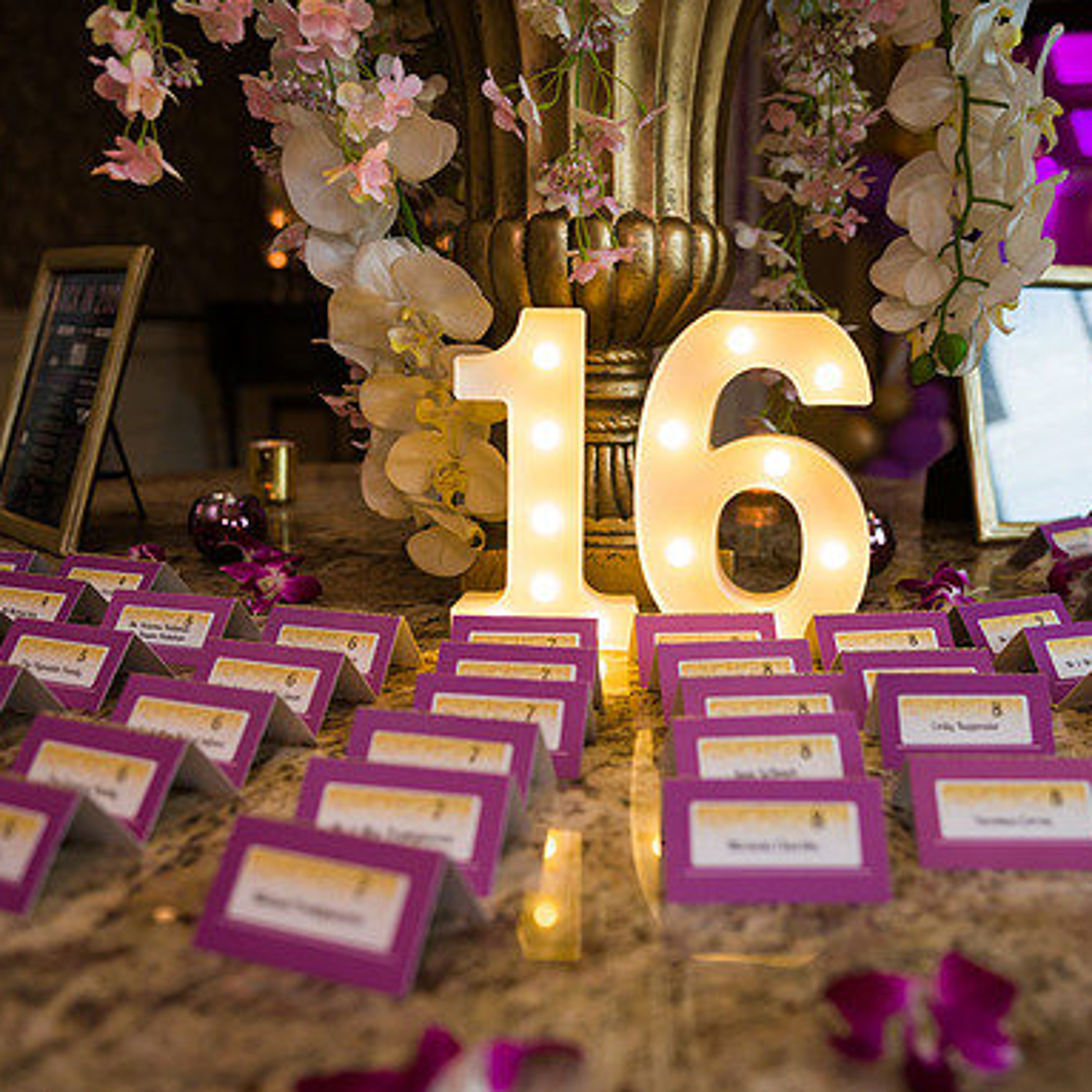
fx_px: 1285
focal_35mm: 36
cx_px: 633
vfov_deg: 46.0
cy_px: 545
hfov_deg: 45.9
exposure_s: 1/125
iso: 640
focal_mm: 28
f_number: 3.2
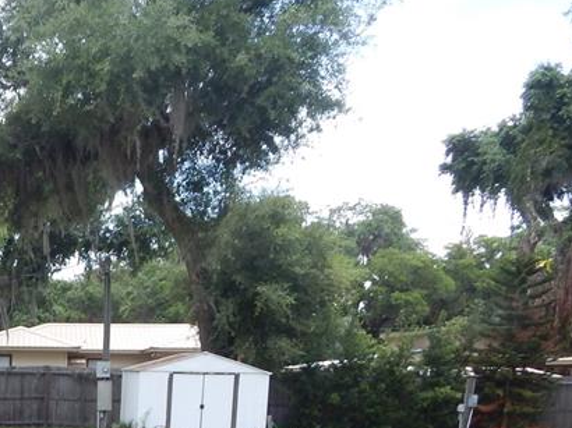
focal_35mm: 55
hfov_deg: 31.3
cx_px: -46
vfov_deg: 23.9
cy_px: 527
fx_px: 908
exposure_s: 1/500
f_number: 3
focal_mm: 4
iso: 125
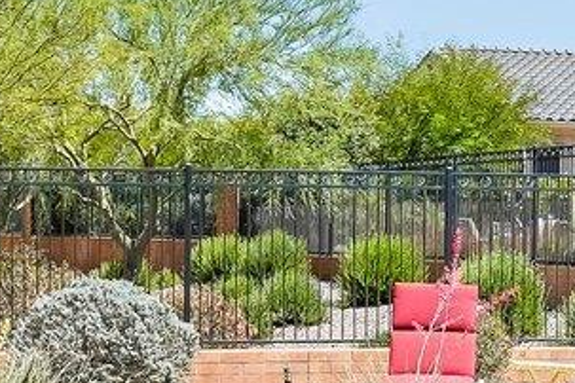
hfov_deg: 18.8
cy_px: 221
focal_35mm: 108
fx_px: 1725
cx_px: 154
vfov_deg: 12.7
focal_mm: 16
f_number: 8
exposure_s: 1/250
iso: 400
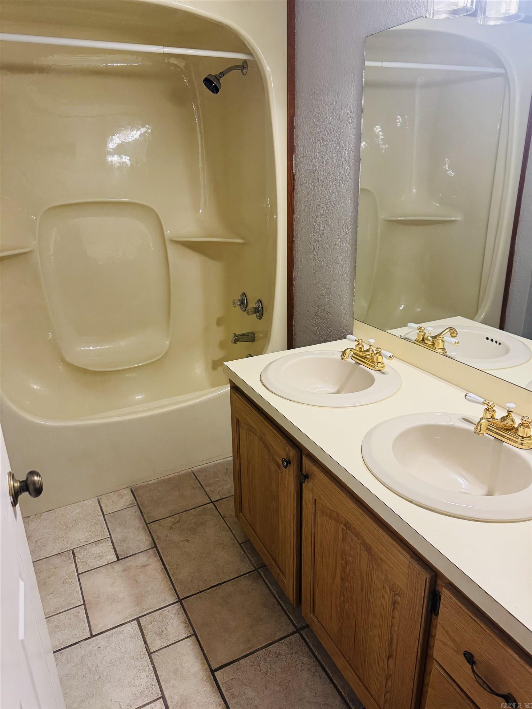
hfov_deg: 56.8
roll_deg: +0.7
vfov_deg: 71.6
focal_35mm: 24
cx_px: 266
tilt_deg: -21.4
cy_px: 354
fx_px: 492
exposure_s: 1/60
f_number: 1.78
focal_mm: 6.76
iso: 320
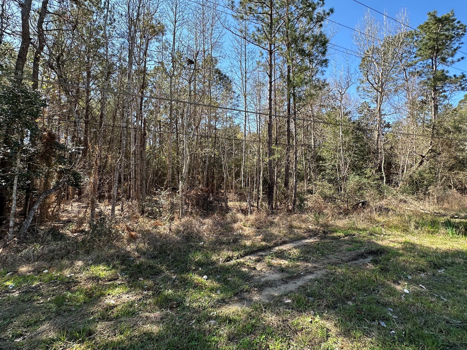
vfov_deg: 77.9
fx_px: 216
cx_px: 229
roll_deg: -0.5
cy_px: 159
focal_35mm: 16
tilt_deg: +5.3
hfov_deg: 94.5
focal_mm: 2.22
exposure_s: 1/358
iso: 40
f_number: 2.2
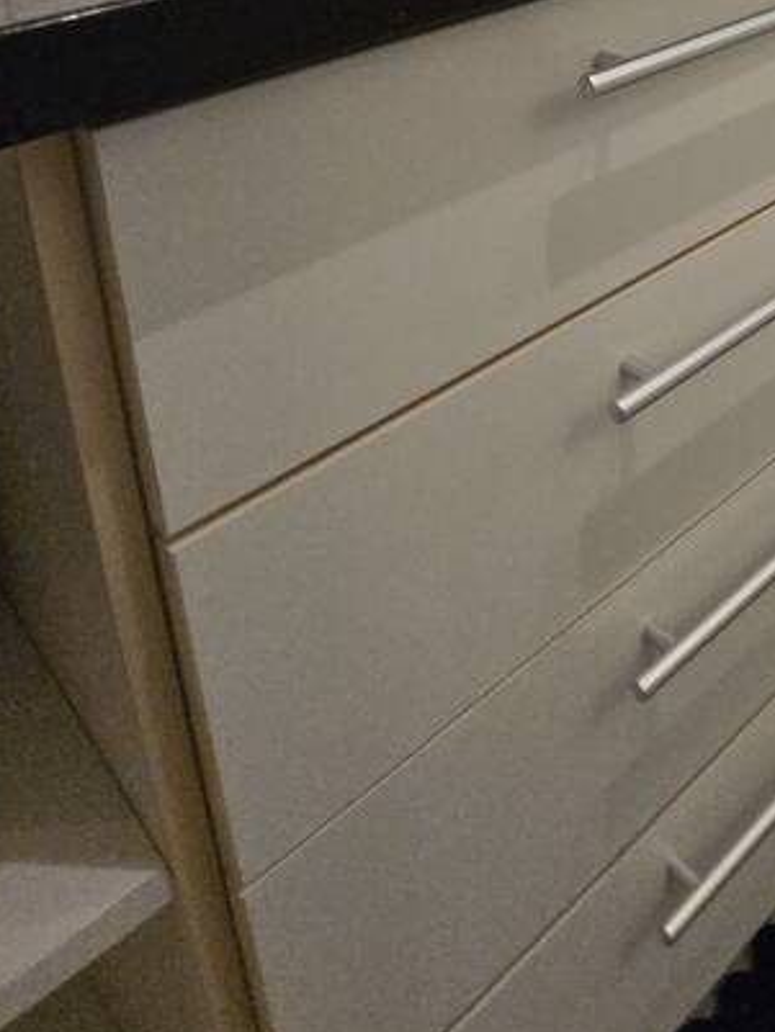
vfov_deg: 40.7
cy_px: -139
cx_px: 937
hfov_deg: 33.1
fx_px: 1044
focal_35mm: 35
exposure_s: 1/60
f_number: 2.2
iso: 160
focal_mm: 1.7
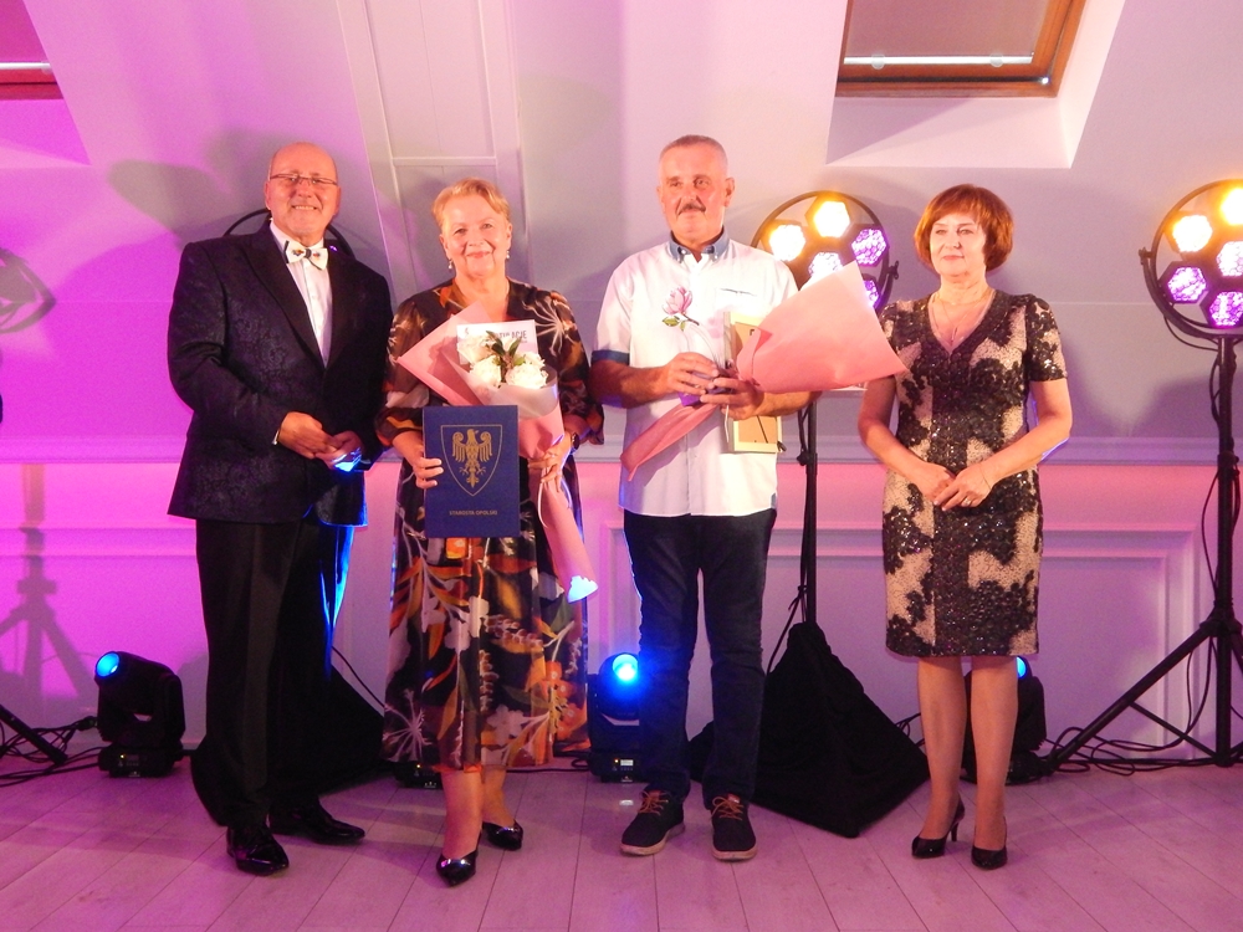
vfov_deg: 40.7
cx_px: 622
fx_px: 1257
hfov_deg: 52.6
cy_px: 466
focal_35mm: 35
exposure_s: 1/50
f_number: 3.3
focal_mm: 6.1
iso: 800
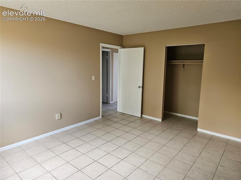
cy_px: 90
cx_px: 120
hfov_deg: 74.0
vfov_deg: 58.8
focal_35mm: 23
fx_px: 160
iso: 250
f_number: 1.7
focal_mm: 6.3
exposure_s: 1/120
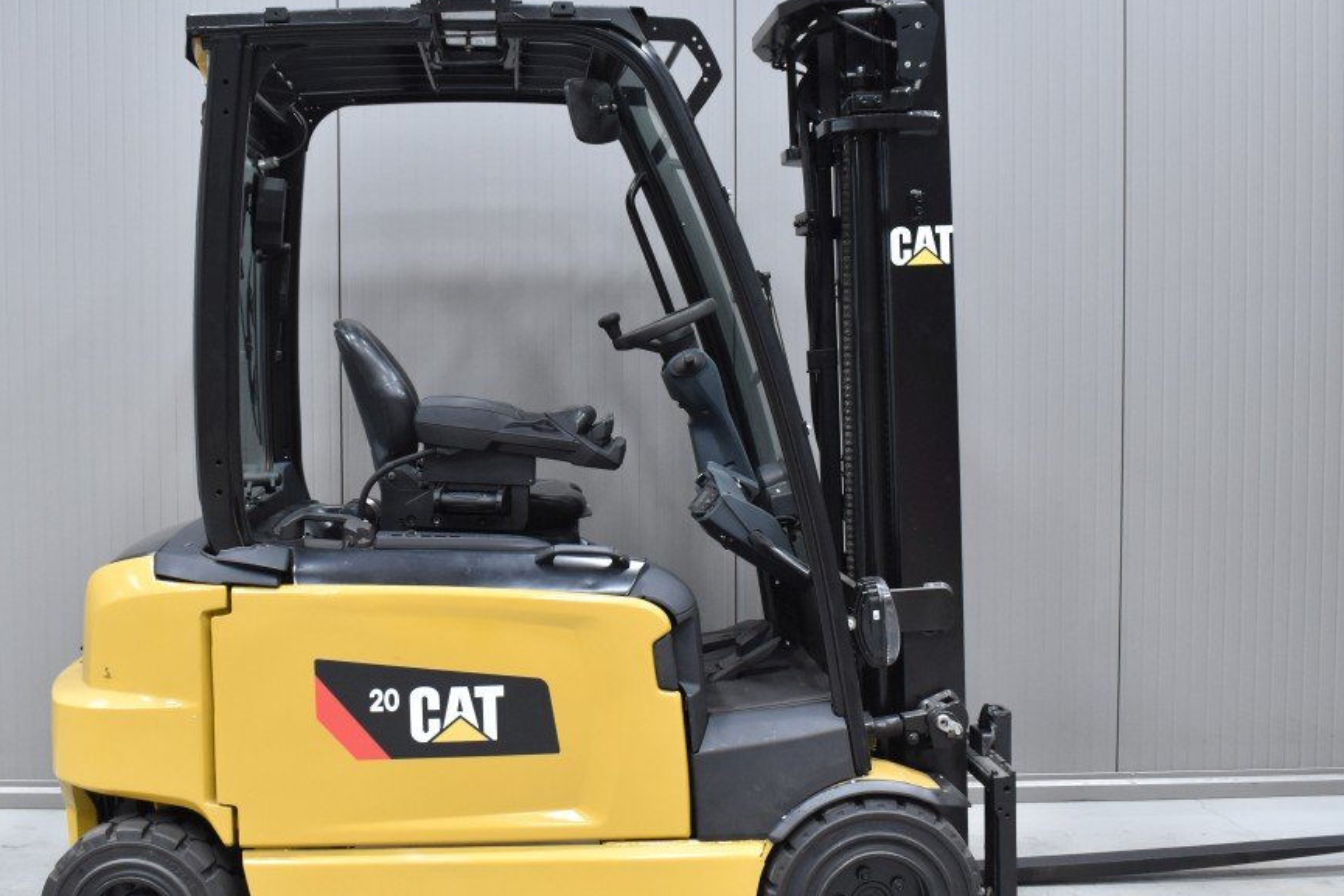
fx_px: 1631
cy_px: 453
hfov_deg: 44.6
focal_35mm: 44
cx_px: 569
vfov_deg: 30.7
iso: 1600
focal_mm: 21
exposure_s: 1/30
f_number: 5
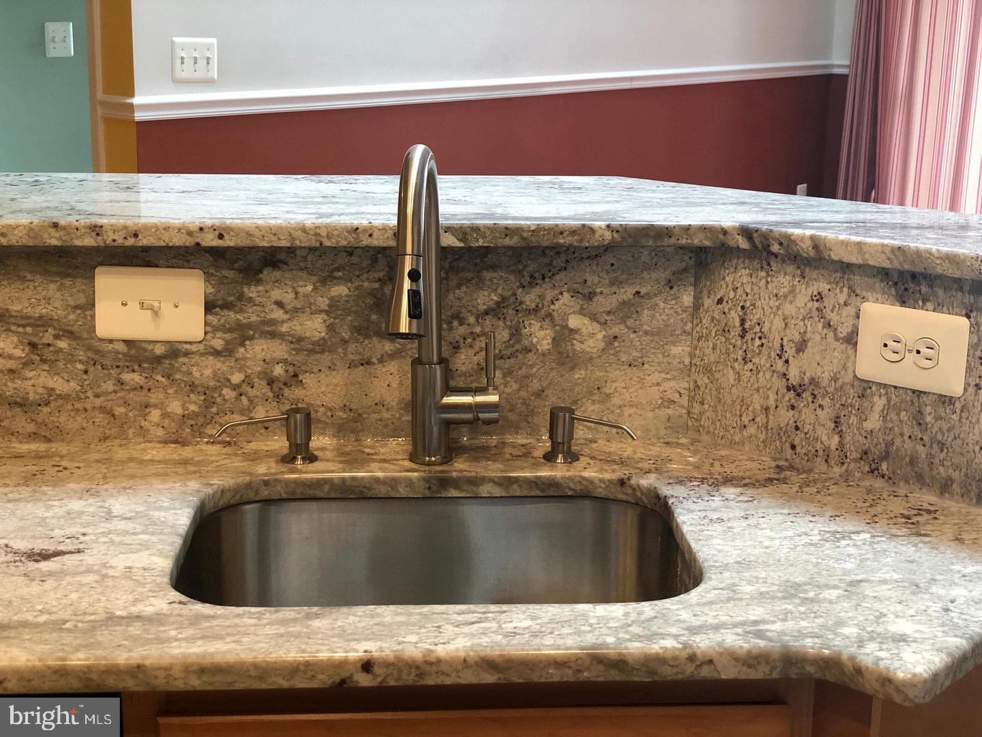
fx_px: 1475
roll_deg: -1.1
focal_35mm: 52
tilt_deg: -15.2
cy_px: 368
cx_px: 491
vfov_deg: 28.0
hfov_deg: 36.8
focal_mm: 6
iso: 160
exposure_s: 1/24
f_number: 2.4
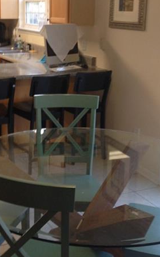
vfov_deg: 33.8
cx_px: 43
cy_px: 96
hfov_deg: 21.5
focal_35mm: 60
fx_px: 419
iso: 80
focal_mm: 4.12
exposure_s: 1/20
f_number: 2.4
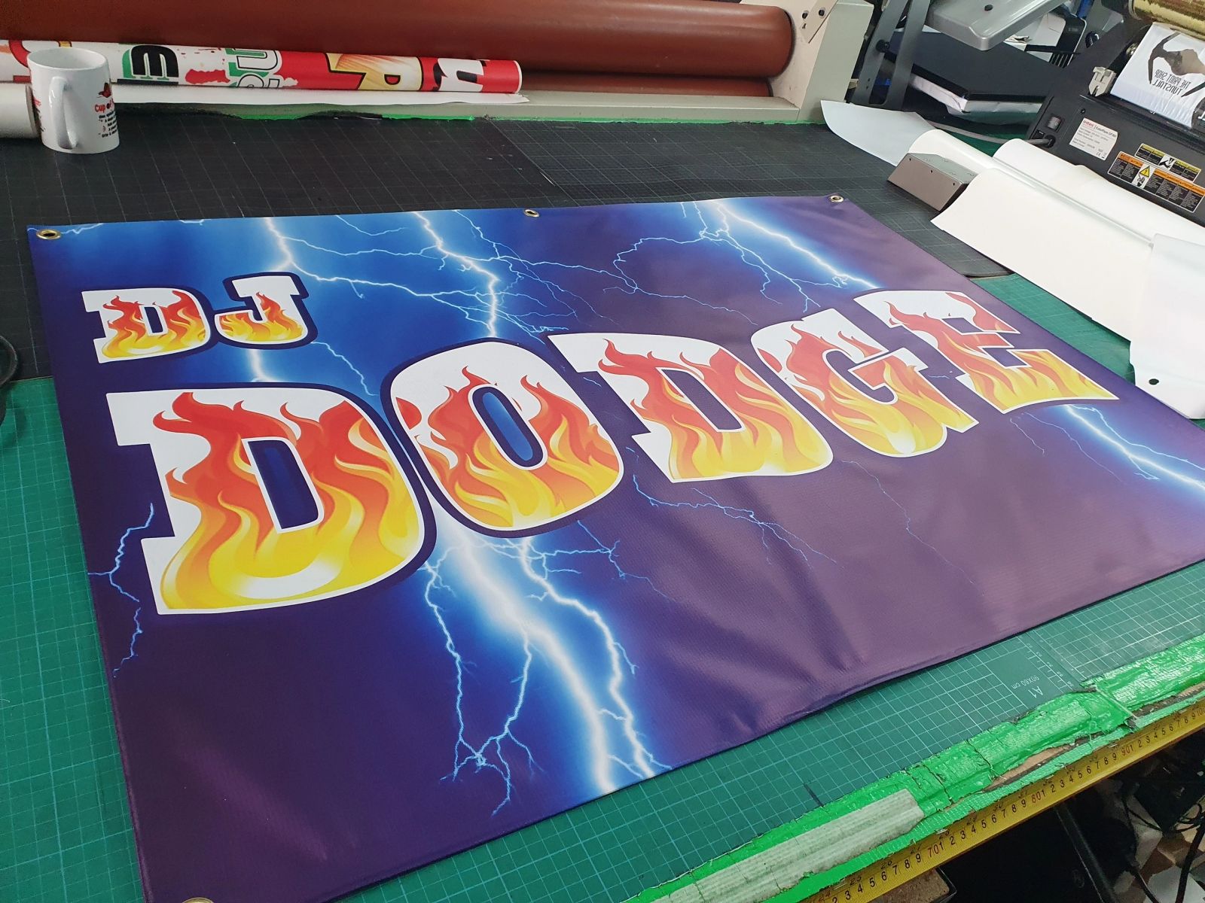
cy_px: 452
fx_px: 905
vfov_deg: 53.1
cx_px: 602
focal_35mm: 26
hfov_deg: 67.3
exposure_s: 1/100
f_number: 2.4
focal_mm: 4.32
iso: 320
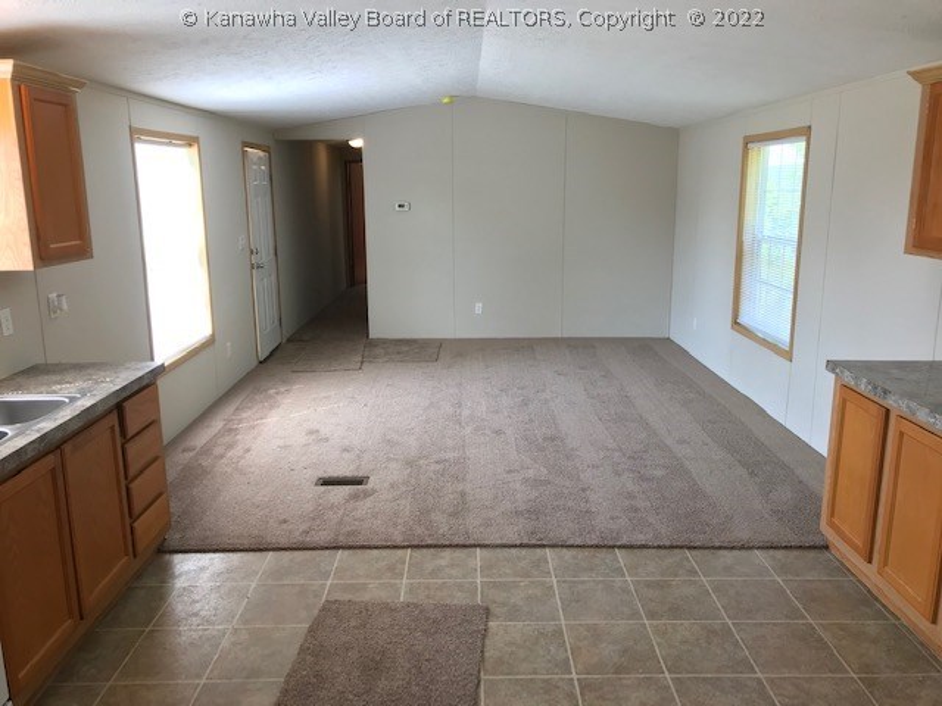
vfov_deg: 49.7
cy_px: 353
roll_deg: +0.5
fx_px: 762
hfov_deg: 63.4
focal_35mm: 28
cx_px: 471
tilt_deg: -12.0
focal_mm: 3.99
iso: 25
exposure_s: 1/40
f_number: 1.8
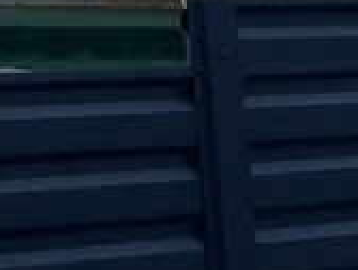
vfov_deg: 8.4
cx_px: -637
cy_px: -420
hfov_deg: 10.0
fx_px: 1648
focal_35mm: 159
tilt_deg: +9.6
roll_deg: -0.6
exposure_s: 1/121
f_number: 1.6
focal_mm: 5.96
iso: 100
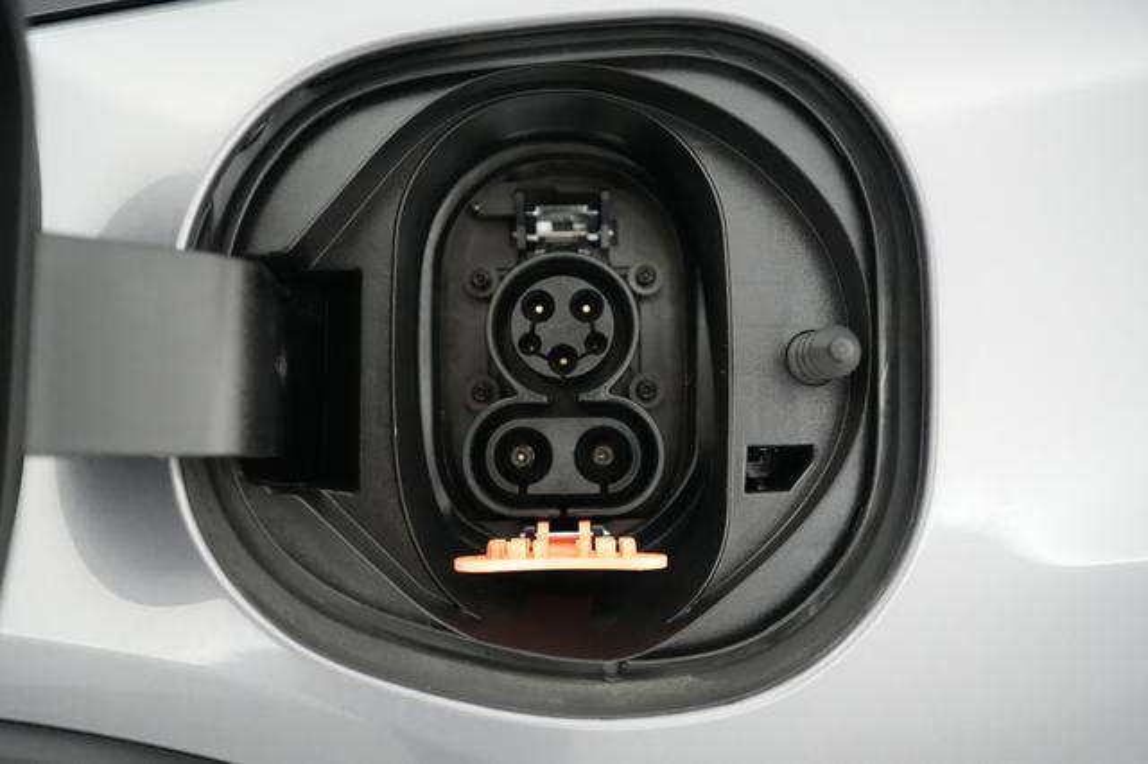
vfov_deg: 46.4
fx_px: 892
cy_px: 382
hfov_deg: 65.5
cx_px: 574
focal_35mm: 28
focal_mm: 28
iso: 12800
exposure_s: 1/160
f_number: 2.8
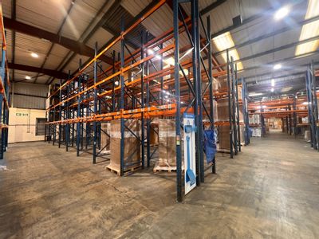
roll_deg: +0.7
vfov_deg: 89.9
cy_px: 120
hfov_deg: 106.2
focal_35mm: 13
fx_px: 120
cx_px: 160
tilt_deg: +2.9
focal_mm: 1.57
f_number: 1.8
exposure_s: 1/50
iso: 320
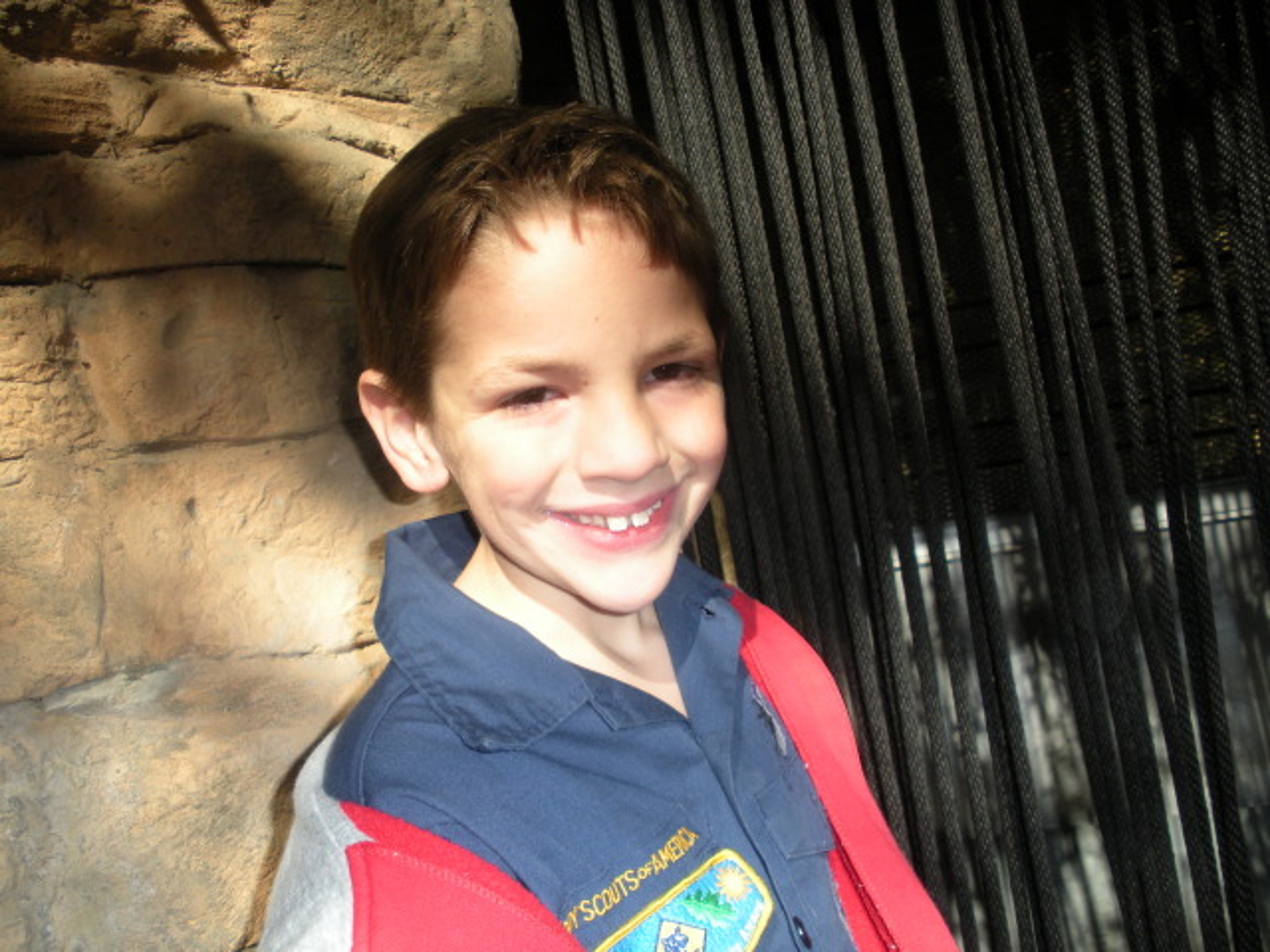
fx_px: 1321
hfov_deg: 51.4
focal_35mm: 36
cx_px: 635
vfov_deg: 39.7
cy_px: 476
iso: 88
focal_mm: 6.3
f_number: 3.5
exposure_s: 1/467
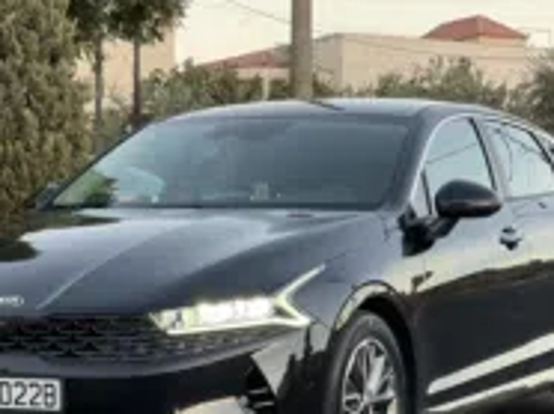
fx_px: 2206
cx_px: 232
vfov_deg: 10.7
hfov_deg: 14.3
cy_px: 283
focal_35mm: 138
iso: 125
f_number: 2.2
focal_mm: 7.5
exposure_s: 1/107
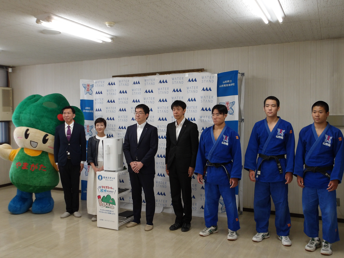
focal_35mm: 34
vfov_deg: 41.8
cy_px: 129
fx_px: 338
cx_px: 172
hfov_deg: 54.0
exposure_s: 1/32
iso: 200
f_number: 3.3
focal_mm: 6.1
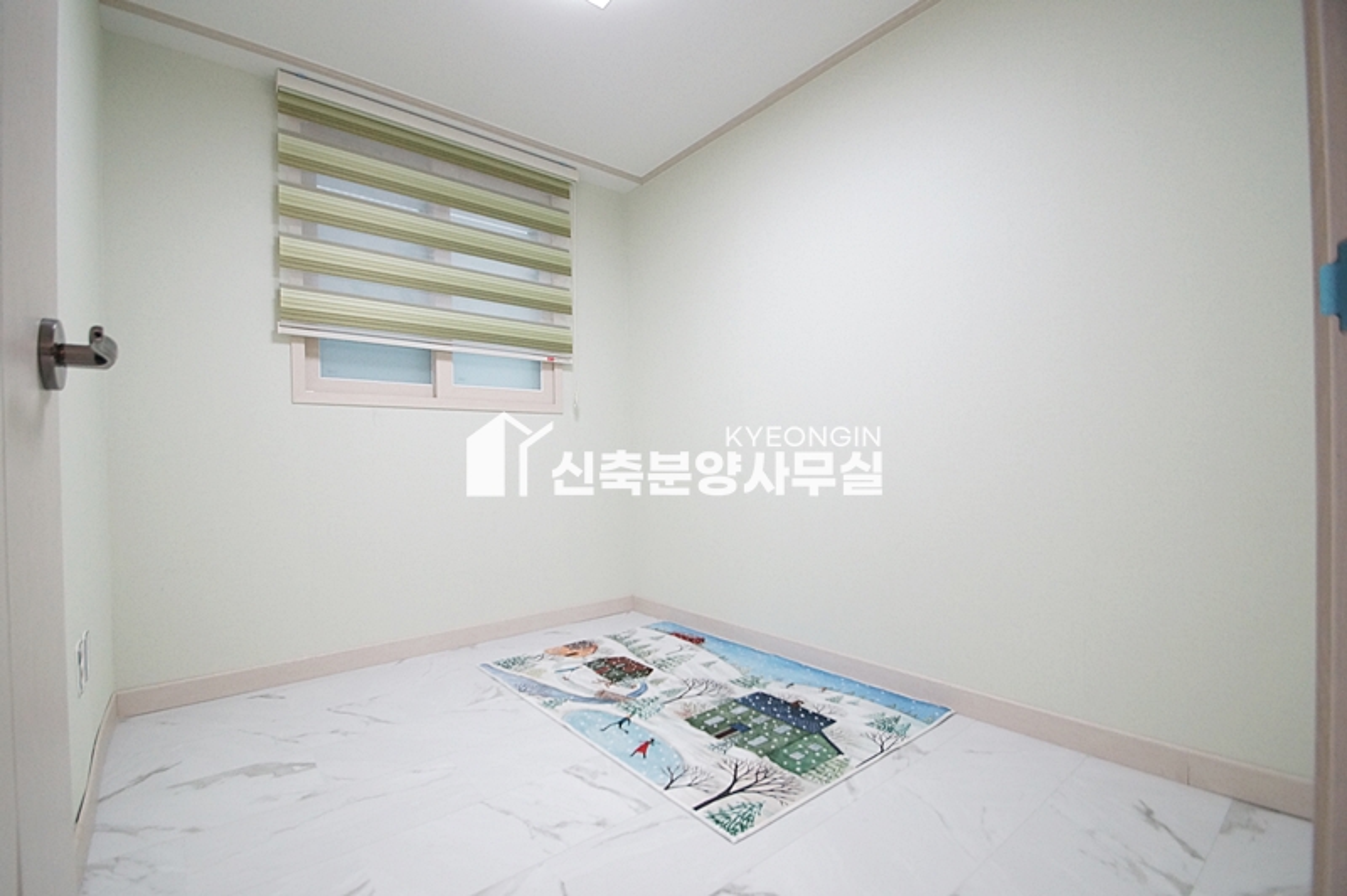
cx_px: 674
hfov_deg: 100.4
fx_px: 561
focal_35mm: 15
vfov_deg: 77.2
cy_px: 448
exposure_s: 1/200
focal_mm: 10
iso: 1600
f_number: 4
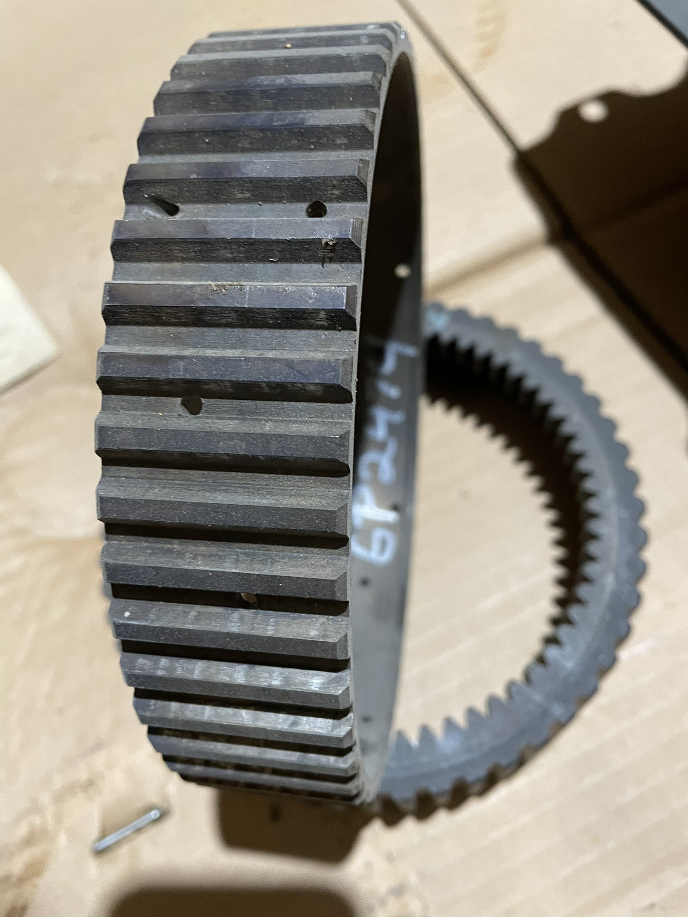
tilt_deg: -66.2
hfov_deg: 53.1
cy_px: 458
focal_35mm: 26
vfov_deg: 67.3
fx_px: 689
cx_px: 344
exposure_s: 1/40
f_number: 1.6
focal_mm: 4.2
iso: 400
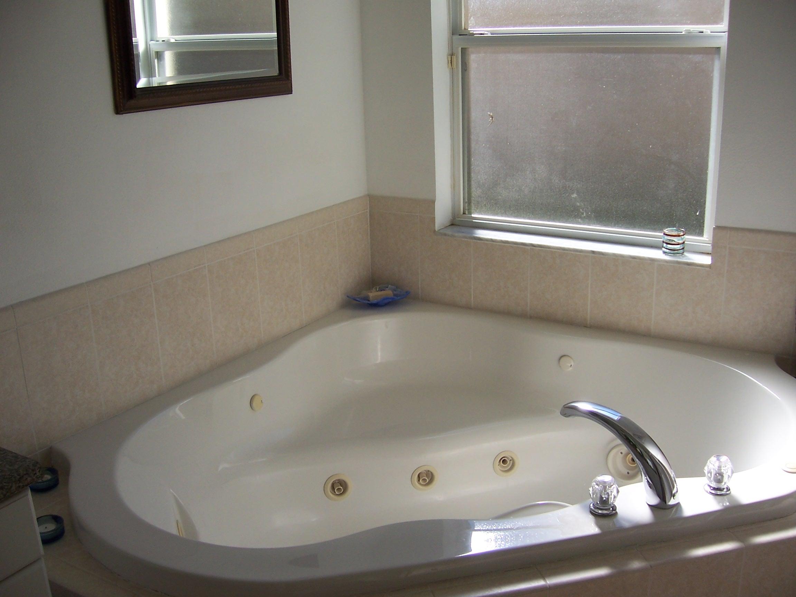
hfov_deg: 51.4
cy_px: 298
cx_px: 398
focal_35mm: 36
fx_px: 828
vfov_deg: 39.7
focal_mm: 6
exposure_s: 1/500
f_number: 3
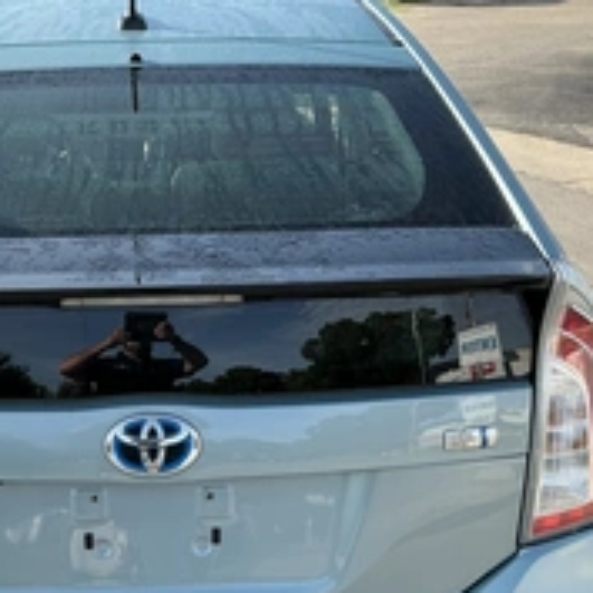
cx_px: 114
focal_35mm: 56
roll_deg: +3.2
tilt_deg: -25.6
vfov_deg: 29.7
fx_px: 1085
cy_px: 496
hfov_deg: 29.8
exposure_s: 1/586
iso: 25
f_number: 1.8
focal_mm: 3
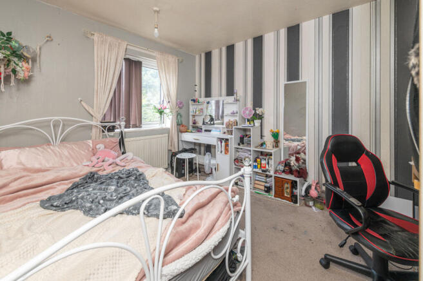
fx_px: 164
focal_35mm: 14
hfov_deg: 104.3
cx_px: 212
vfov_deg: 81.1
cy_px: 140
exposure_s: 1/60
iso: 320
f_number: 8
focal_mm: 14
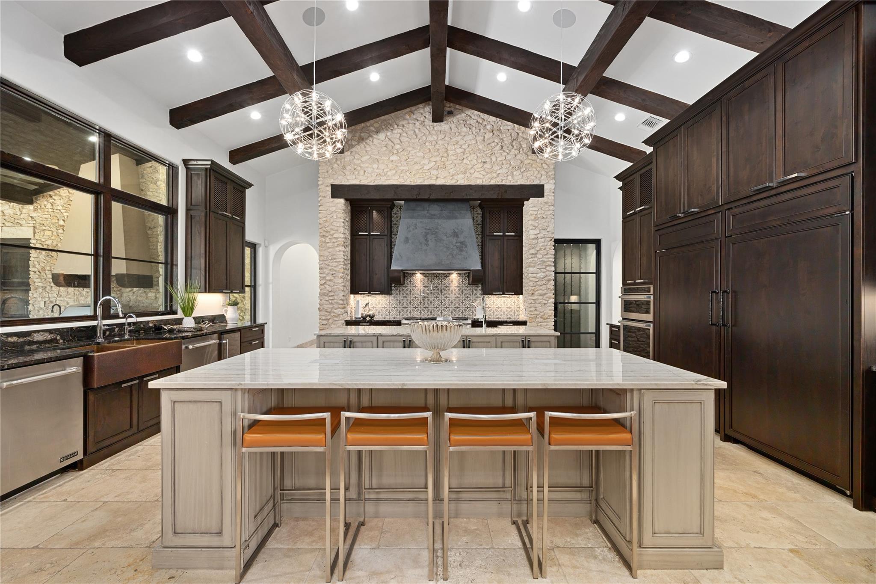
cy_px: 292
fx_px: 341
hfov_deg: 104.3
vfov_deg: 81.2
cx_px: 438
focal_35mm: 14
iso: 800
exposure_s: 1/4
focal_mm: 14
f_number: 8
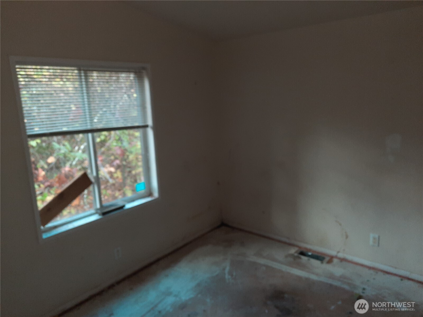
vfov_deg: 54.9
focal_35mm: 25
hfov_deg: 69.4
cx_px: 212
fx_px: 305
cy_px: 158
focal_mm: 4.6
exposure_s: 1/30
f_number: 2
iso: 320
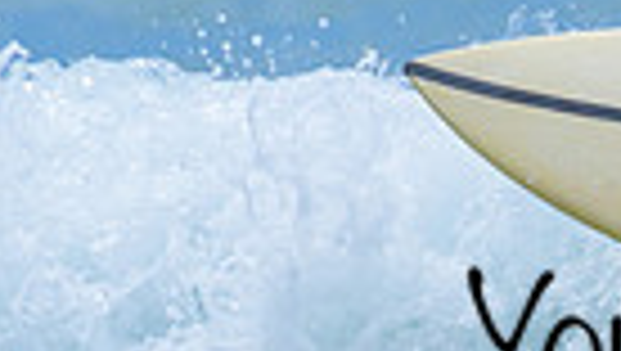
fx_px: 57403
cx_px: 652
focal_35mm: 3482
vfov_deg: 0.4
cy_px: 659
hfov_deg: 0.6
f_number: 8
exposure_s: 1/2000
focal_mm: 560
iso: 280
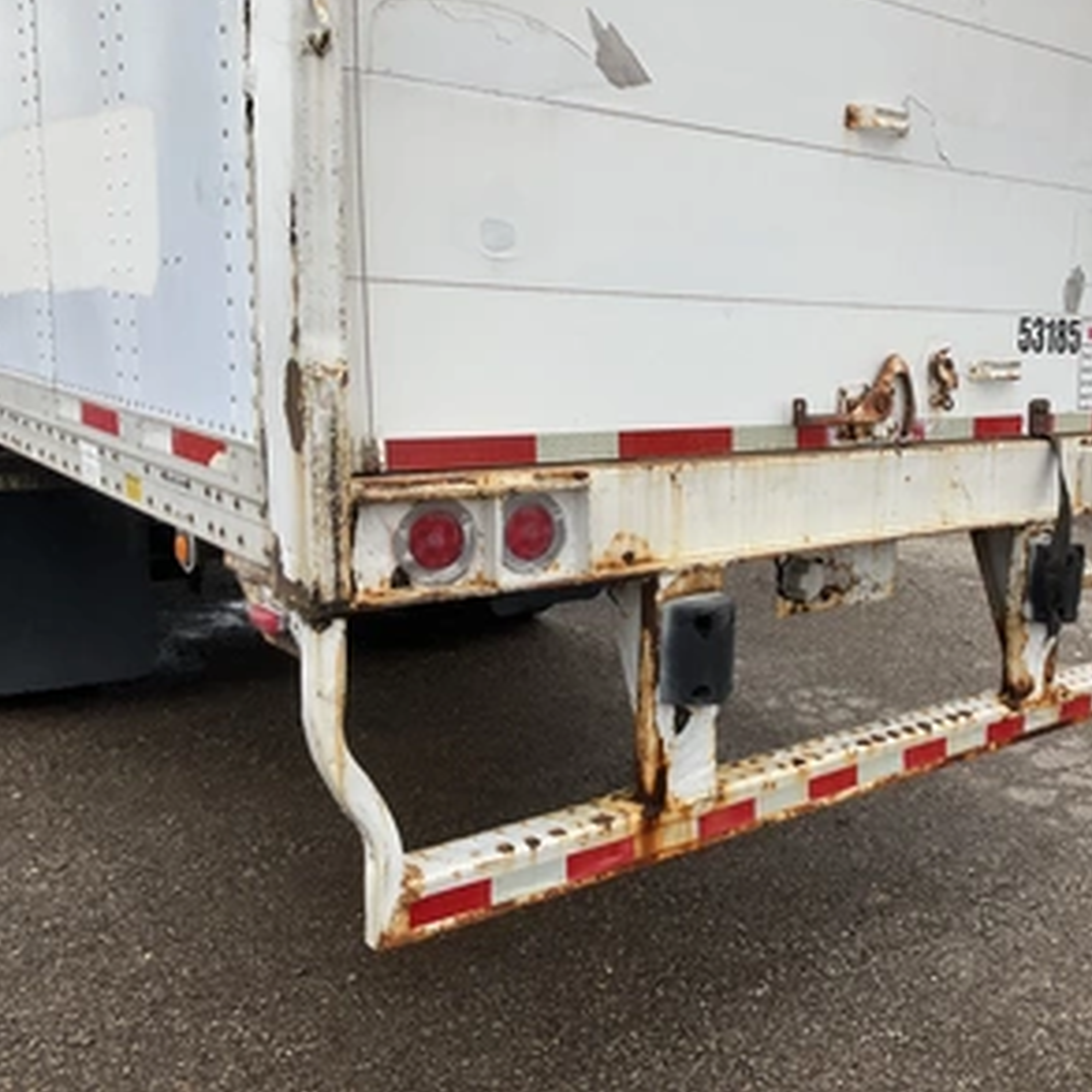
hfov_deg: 46.4
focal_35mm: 35
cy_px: 537
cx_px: 738
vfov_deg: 47.2
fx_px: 1249
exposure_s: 1/1055
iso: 25
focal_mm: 3
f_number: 1.8
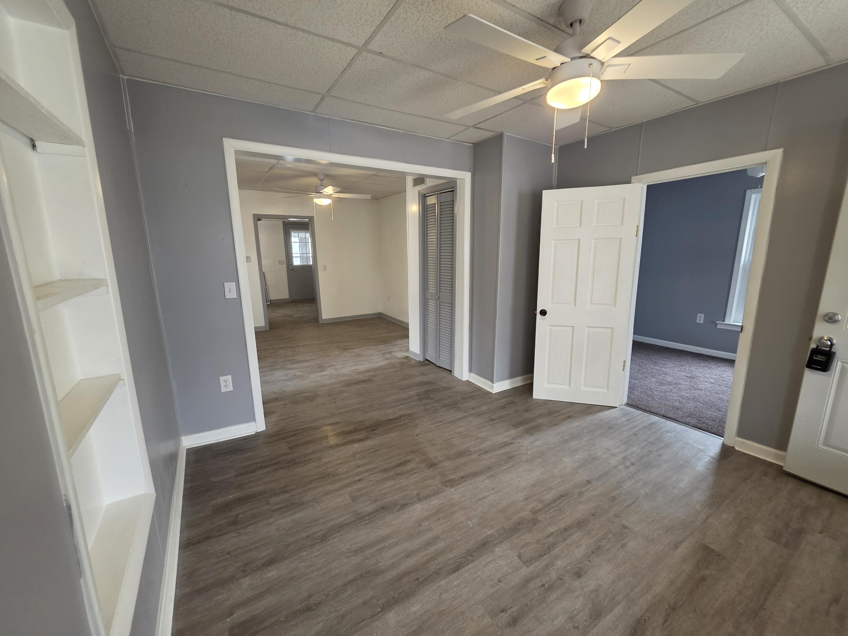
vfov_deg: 89.9
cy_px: 318
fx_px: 318
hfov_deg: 106.2
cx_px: 424
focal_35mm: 13
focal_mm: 2.2
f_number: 1.9
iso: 200
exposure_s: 1/60
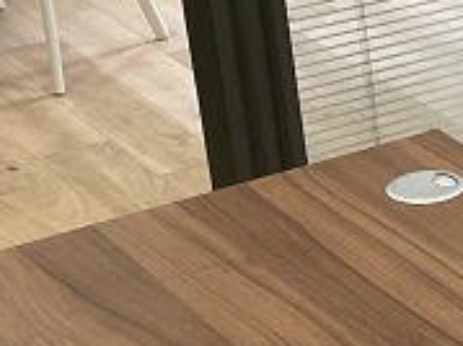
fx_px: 1938
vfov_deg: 10.2
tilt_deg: -27.6
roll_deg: -1.3
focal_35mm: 145
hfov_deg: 11.9
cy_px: 253
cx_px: 975
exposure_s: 1/100
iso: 100
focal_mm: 4.2
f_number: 1.6
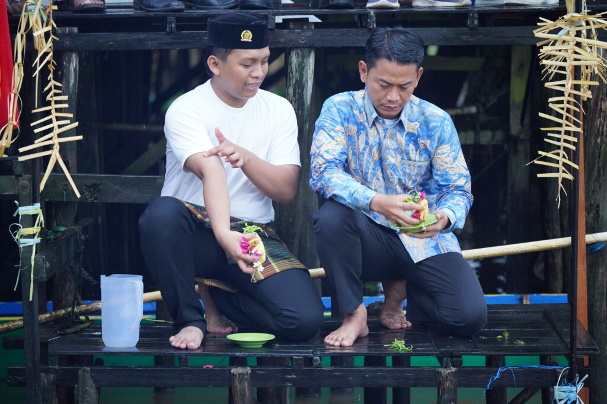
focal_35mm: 200
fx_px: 3369
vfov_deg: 6.9
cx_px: 304
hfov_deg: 10.3
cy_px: 202
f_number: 4
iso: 4000
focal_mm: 200
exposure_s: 1/200
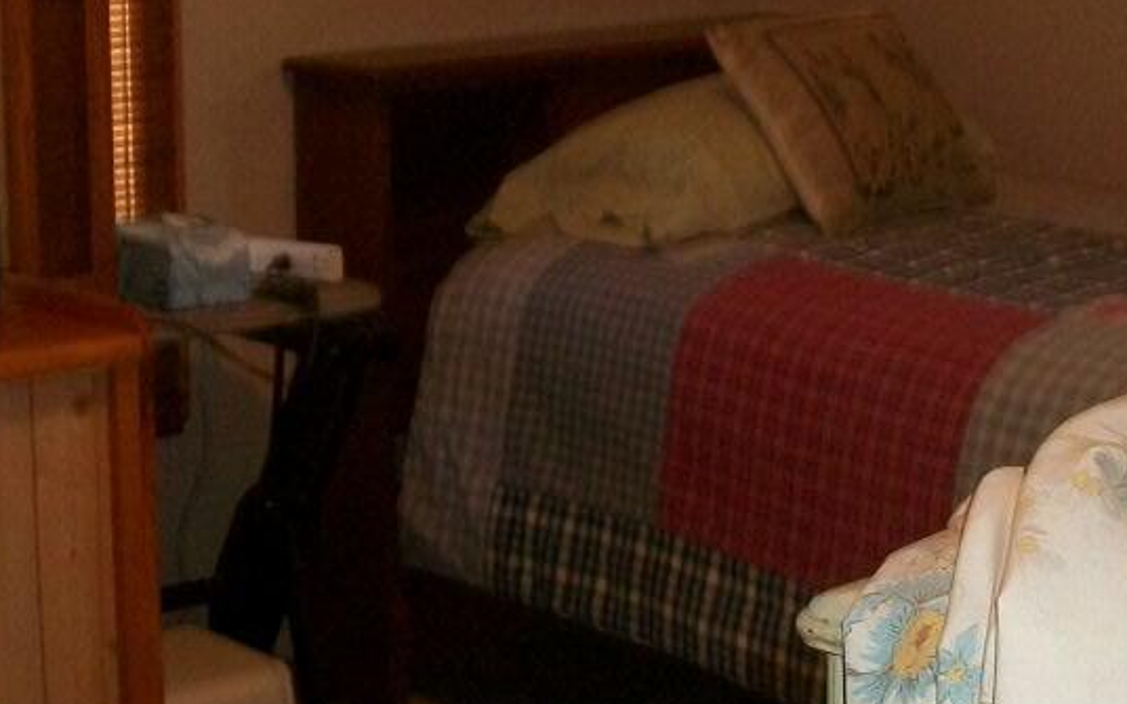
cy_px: 193
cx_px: 683
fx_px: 2488
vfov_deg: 16.1
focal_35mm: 81
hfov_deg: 25.5
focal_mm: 5.7
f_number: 2.9
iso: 160
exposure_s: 1/30
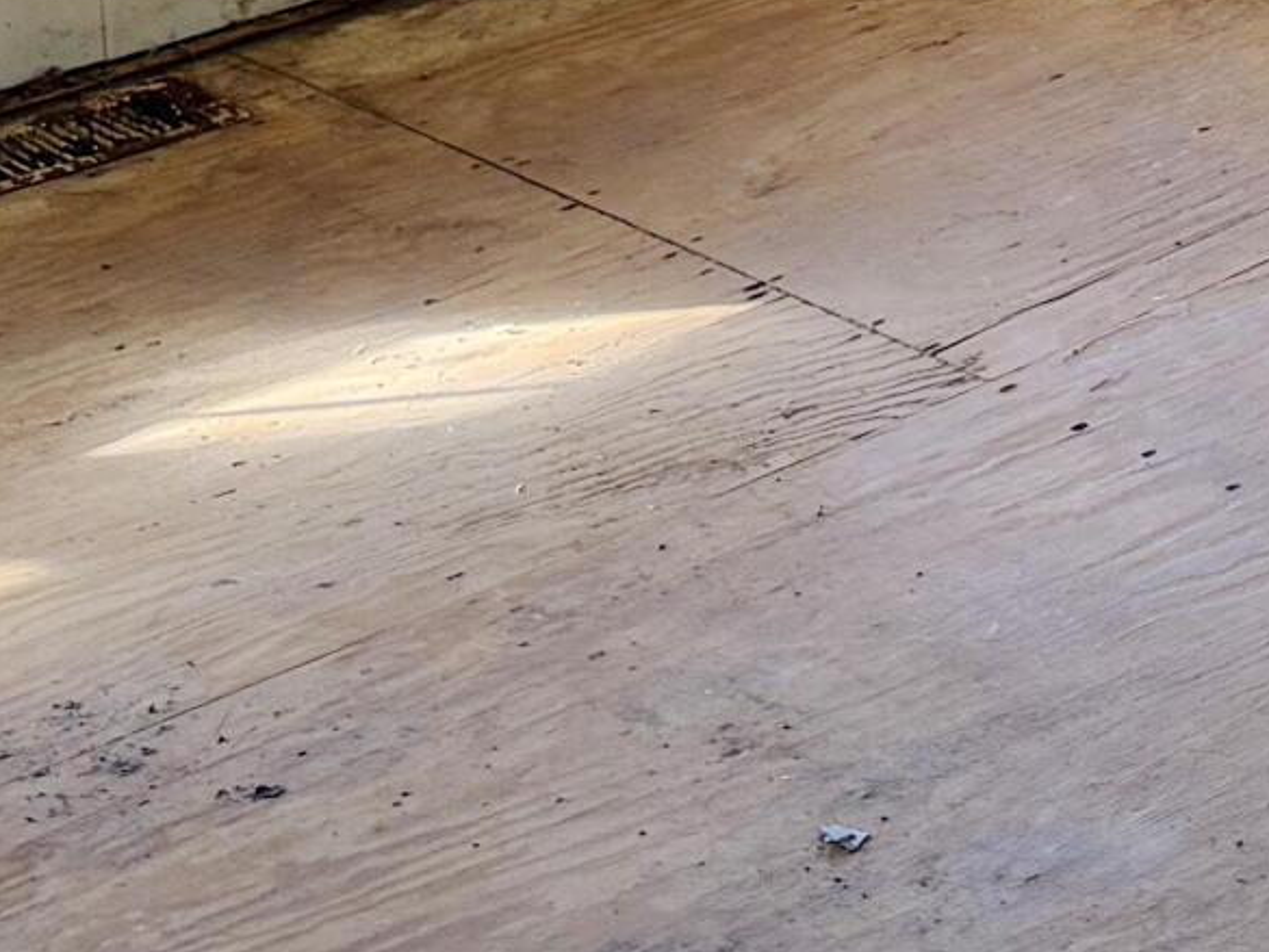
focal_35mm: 123
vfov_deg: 11.0
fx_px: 4510
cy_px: -941
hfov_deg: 14.9
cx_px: 1859
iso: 125
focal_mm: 6.76
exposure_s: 1/137
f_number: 1.78
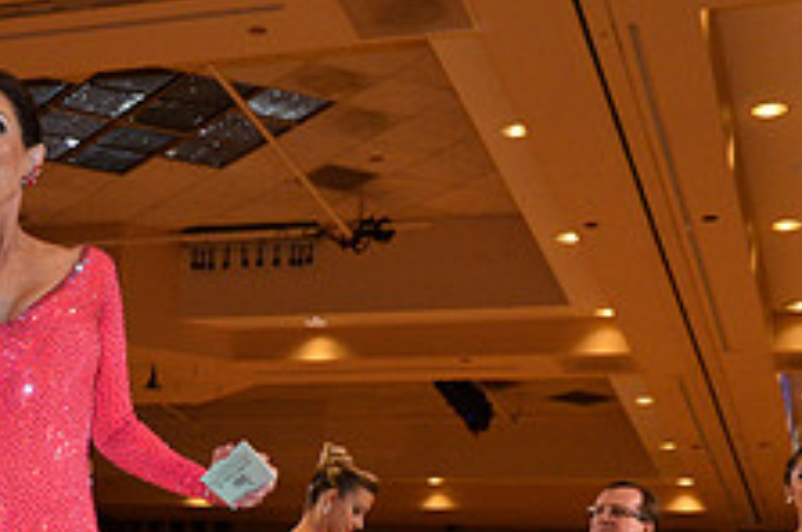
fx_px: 2024
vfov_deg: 14.5
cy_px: 634
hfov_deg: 20.7
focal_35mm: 91
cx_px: -201
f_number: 7.1
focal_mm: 35
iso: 2000
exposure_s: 1/250
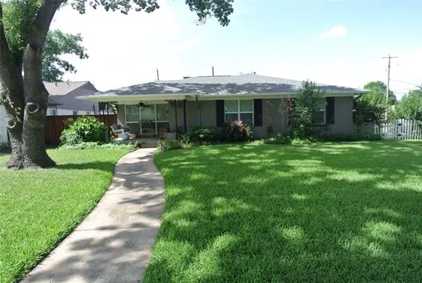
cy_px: 142
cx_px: 211
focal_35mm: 20
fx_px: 235
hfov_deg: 83.9
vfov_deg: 62.1
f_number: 4
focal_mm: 7.5
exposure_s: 1/320
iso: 100
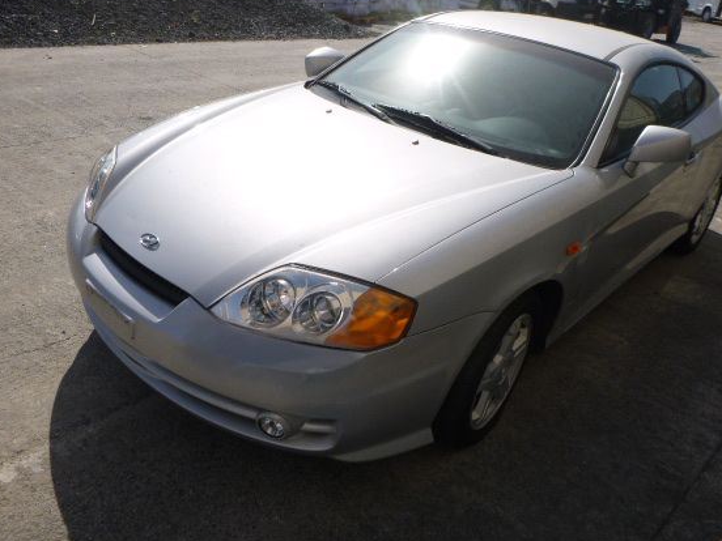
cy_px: 231
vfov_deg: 48.1
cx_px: 347
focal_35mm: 29
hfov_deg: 61.6
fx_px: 605
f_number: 3.9
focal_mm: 4.5
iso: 100
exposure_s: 1/1000
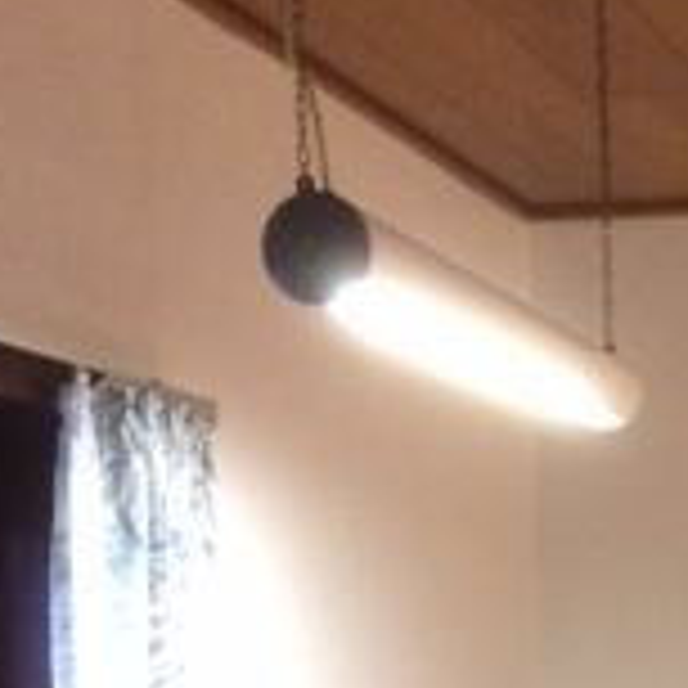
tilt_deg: -3.6
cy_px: 953
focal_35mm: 107
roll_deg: +0.6
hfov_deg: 15.5
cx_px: 904
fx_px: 2406
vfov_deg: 15.3
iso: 320
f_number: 2.2
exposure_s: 1/33
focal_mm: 4.15
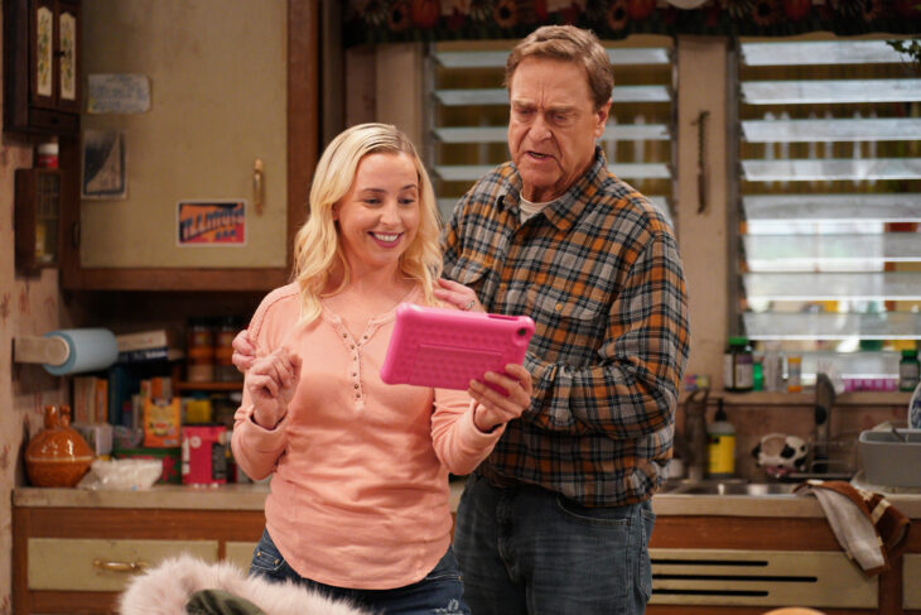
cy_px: 308
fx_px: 2815
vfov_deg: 12.5
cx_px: 460
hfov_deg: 18.6
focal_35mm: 110
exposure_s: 1/125
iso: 5000
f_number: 2.8
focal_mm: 110
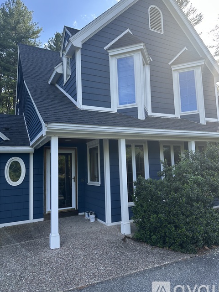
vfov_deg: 69.4
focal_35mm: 25
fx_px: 211
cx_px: 112
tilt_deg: +5.3
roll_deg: +1.4
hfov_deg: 54.9
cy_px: 148
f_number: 1.78
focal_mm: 6.86
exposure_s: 1/918
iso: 80
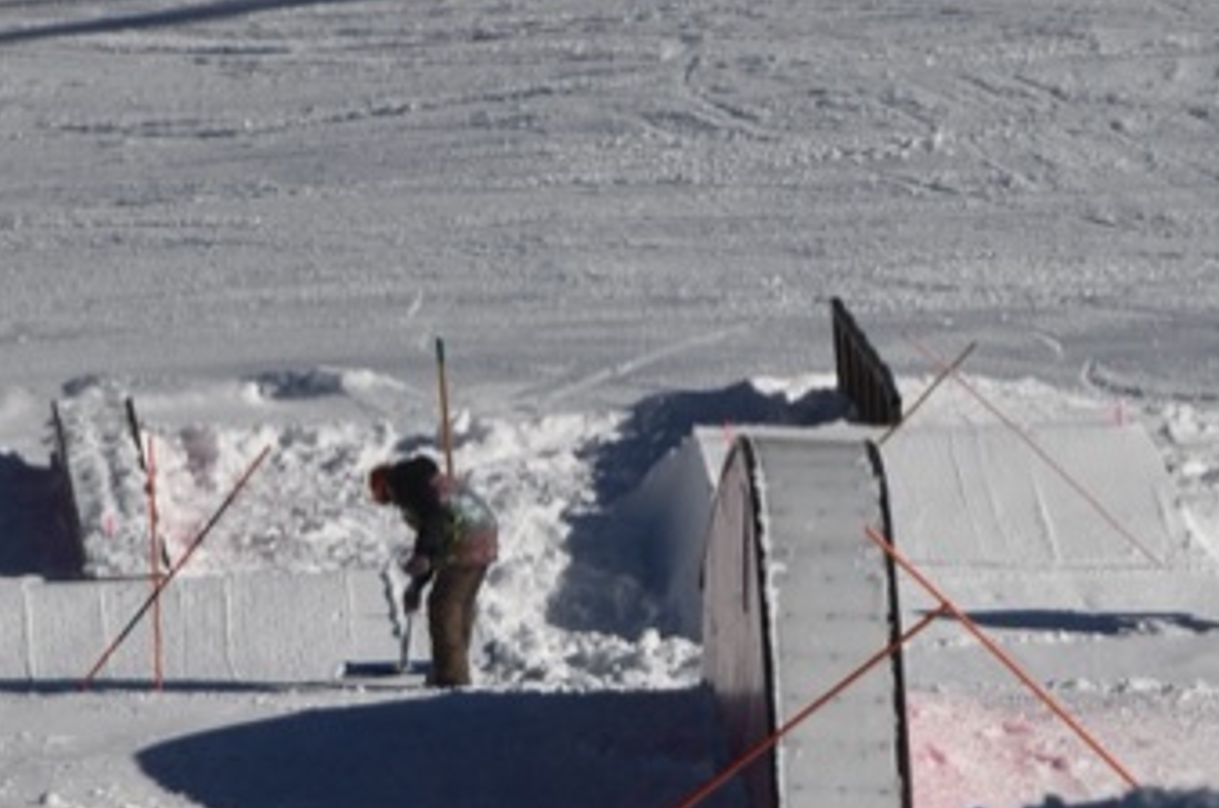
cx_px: 797
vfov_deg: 2.1
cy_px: 413
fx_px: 21630
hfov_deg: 3.2
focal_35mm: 640
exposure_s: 1/1250
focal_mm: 300
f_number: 14
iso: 400
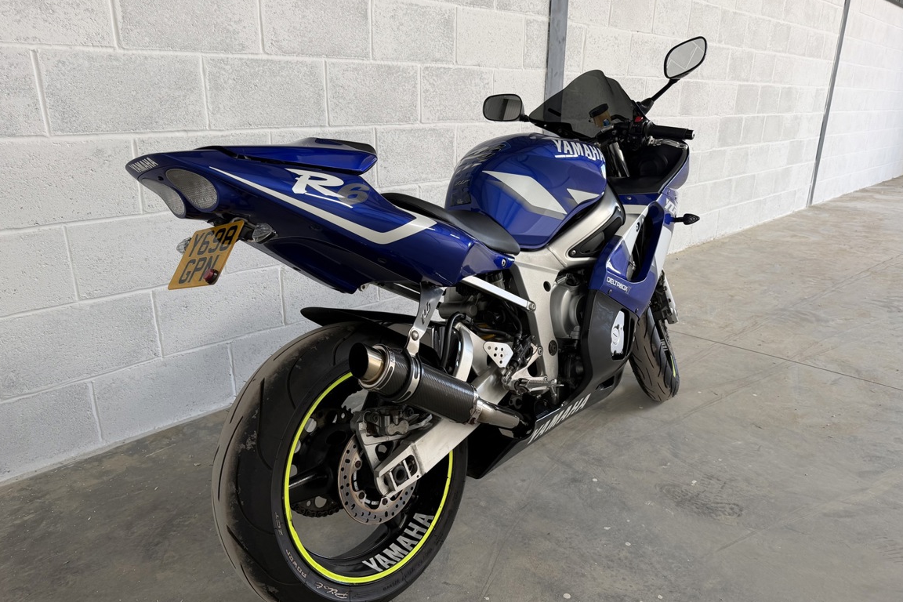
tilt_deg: -19.6
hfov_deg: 69.4
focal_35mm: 26
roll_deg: -0.9
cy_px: 332
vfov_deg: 49.5
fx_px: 652
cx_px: 468
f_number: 1.78
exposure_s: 1/121
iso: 100
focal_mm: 6.76
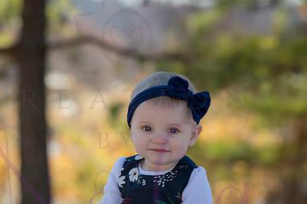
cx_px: 131
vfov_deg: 6.2
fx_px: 1884
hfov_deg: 9.3
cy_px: 139
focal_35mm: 221
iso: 400
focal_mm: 145
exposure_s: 1/640
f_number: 5.6
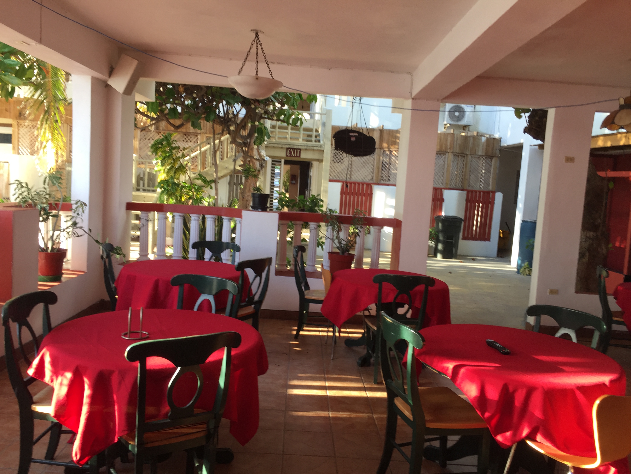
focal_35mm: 29
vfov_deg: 48.2
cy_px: 237
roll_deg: -4.8
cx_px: 316
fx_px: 529
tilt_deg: -5.2
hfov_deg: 61.7
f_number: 2.2
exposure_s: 1/50
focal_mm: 4.15
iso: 32
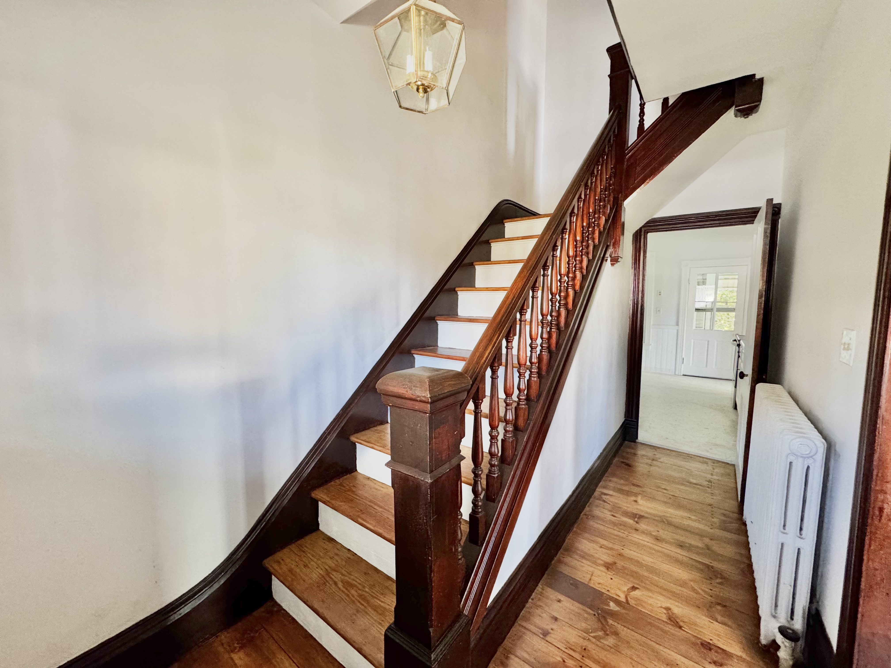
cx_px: 446
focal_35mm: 14
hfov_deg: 102.1
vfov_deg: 85.7
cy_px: 334
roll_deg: -0.5
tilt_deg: -5.6
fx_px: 360
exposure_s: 1/66
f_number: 2.2
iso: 320
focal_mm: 2.22
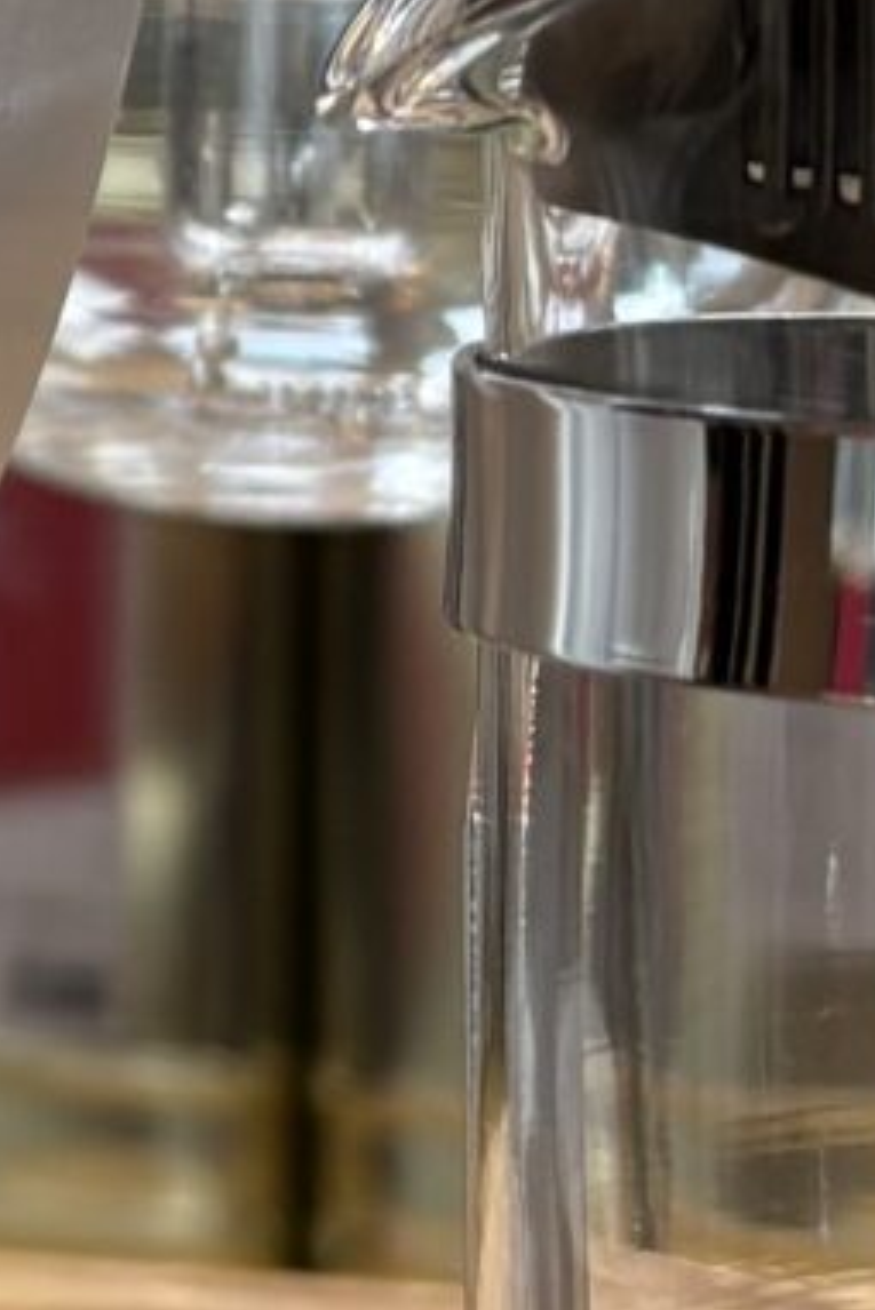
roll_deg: -0.2
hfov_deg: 7.0
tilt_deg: -2.3
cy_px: 134
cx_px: -1455
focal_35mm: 181
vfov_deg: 11.3
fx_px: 6592
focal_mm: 5.96
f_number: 1.6
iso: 50
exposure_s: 1/100
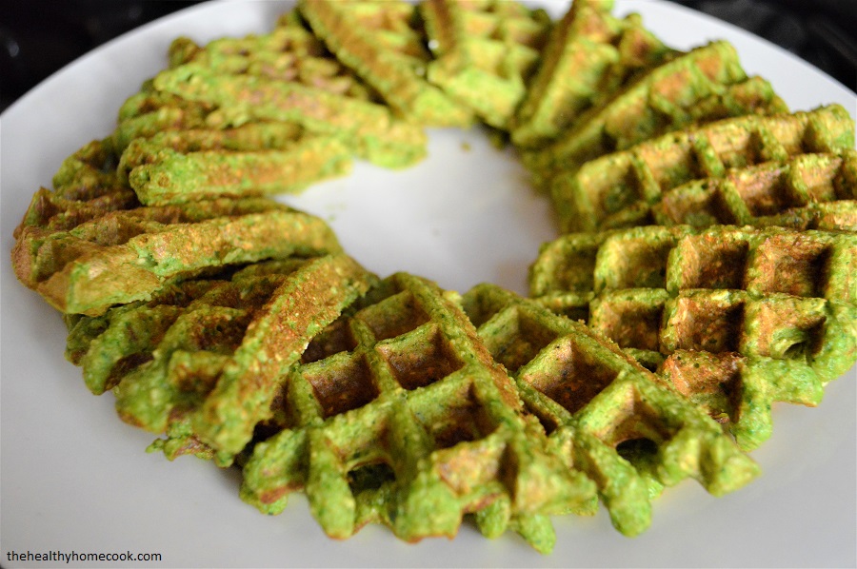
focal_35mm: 36
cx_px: 428
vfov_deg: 36.8
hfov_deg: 53.2
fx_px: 856
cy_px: 284
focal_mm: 24
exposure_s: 1/250
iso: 3200
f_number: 4
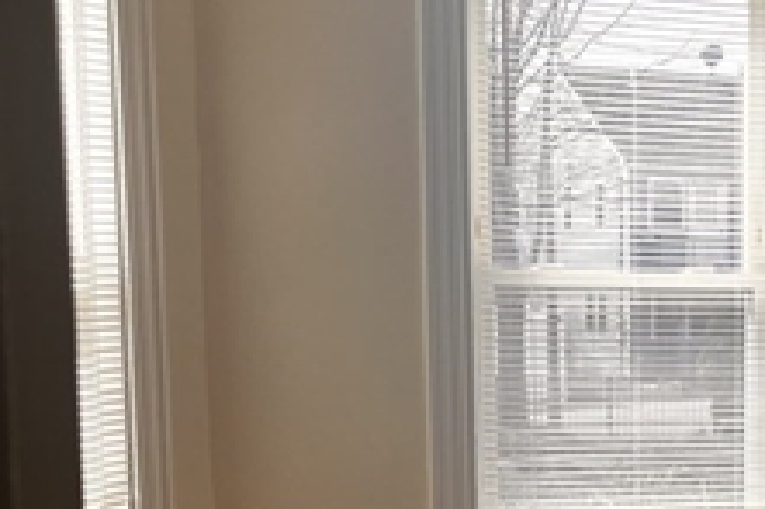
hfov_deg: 20.5
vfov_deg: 14.1
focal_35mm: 94
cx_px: 886
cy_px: 589
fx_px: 1996
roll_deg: -0.5
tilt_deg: -9.8
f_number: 1.6
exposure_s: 1/333
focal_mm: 5.1
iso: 50
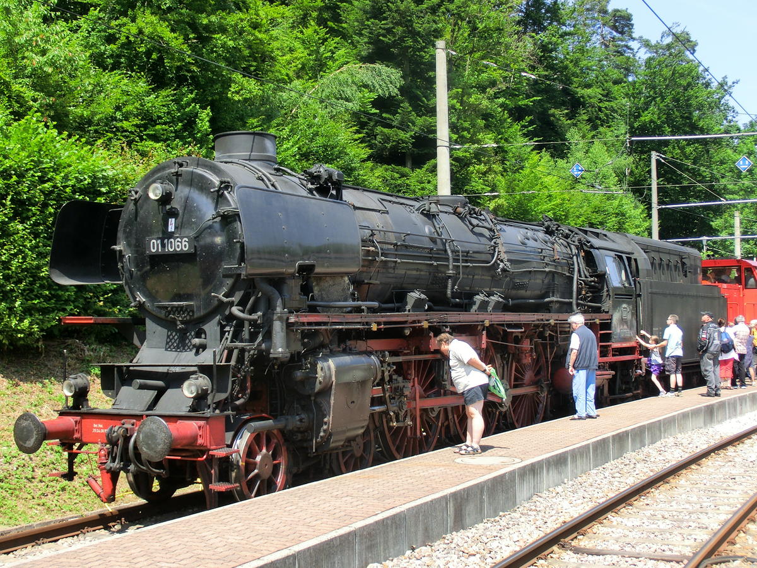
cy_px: 284
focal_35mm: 57
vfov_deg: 25.7
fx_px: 1247
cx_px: 378
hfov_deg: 33.8
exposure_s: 1/250
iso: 100
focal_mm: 10.04
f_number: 4.5
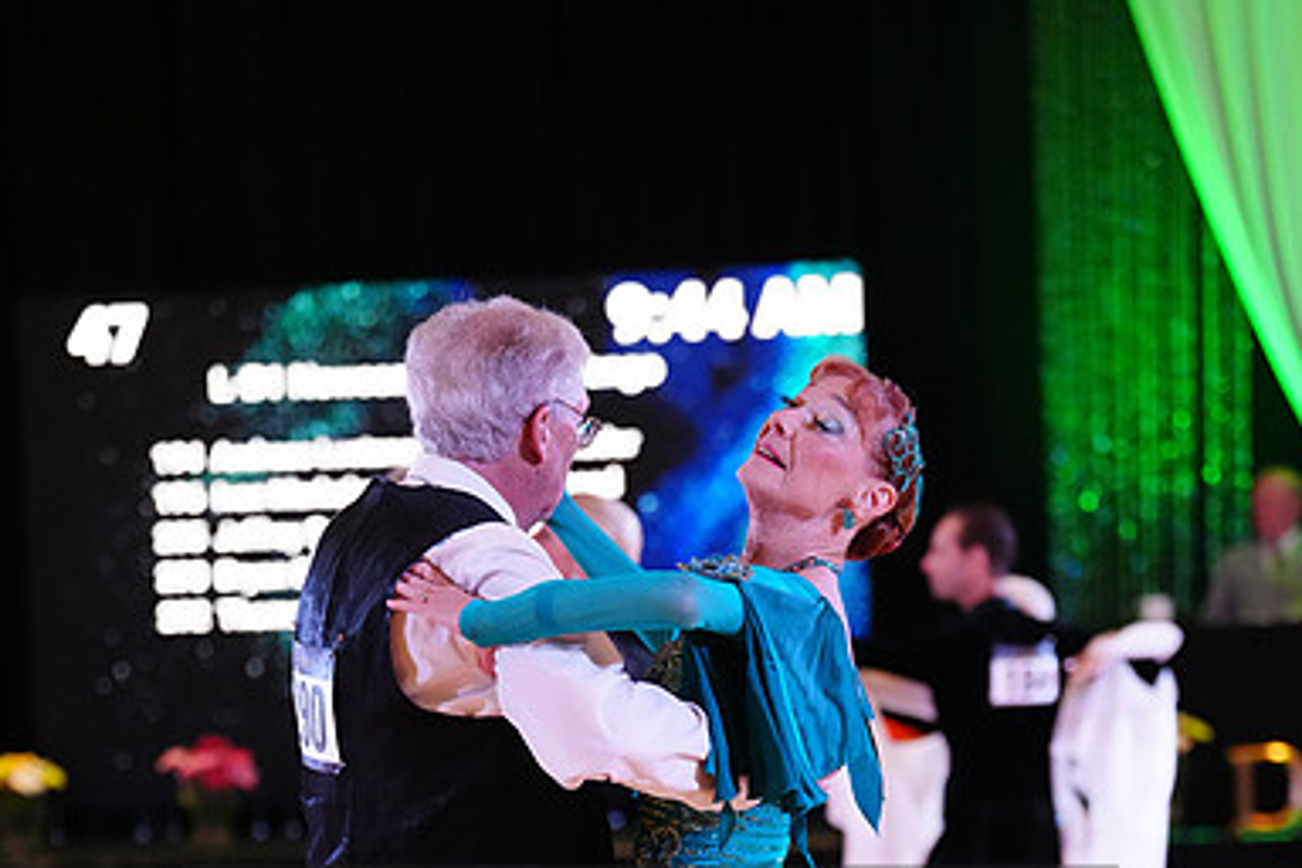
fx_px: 4918
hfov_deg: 15.1
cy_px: 980
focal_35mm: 136
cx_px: 653
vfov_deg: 10.0
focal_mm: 90
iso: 5000
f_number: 2.8
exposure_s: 1/400
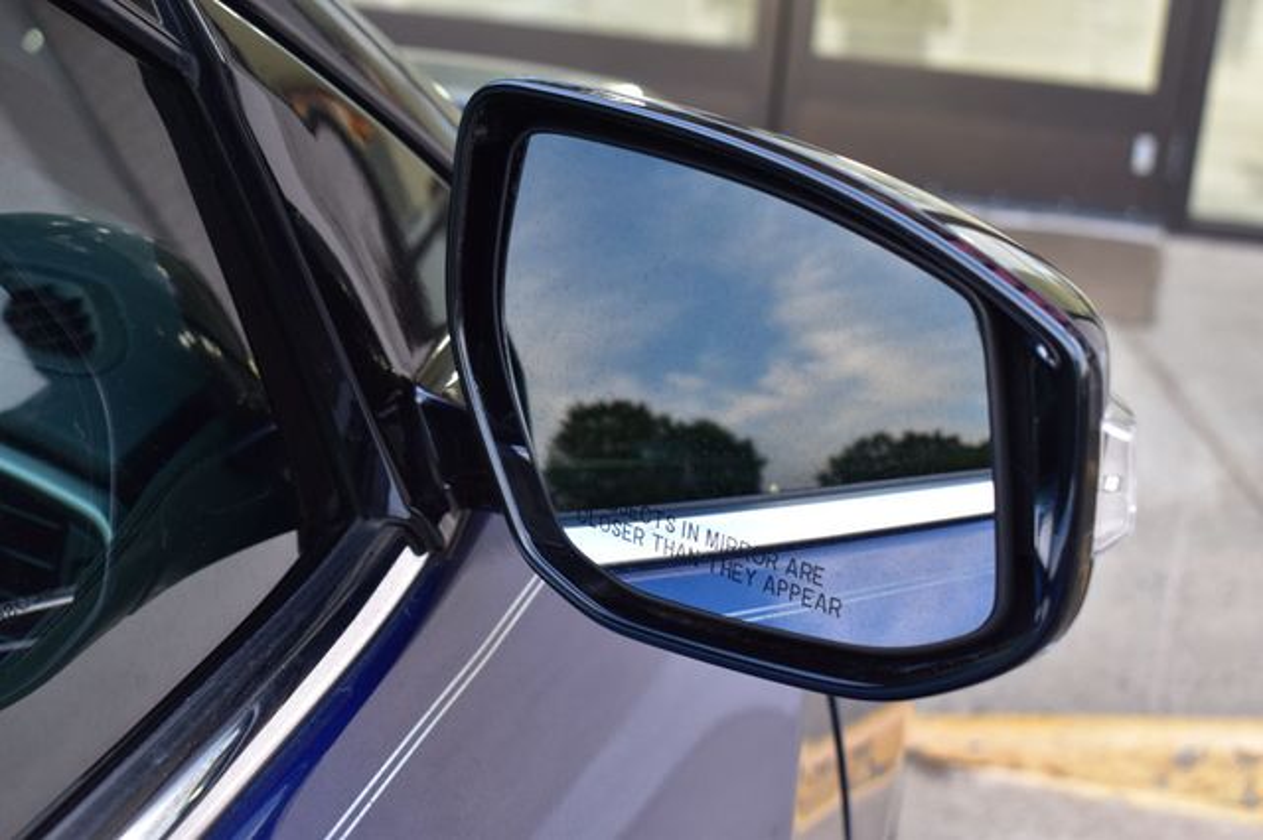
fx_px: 2104
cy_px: 420
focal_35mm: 60
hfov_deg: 33.4
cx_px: 632
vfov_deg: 22.6
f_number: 6.3
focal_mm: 40
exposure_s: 1/25
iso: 400
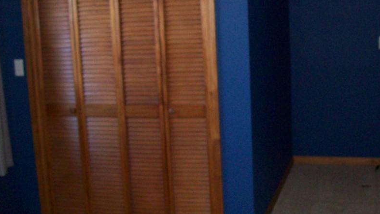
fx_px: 514
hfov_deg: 40.3
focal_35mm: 51
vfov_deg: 23.5
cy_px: 82
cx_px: 235
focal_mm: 6
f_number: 2.7
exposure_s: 1/64
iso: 200
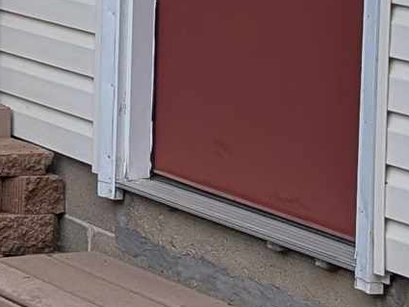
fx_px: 2045
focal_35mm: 173
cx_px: -904
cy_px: -265
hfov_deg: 8.9
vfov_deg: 8.2
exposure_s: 1/790
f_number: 1.68
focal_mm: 6.9
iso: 20
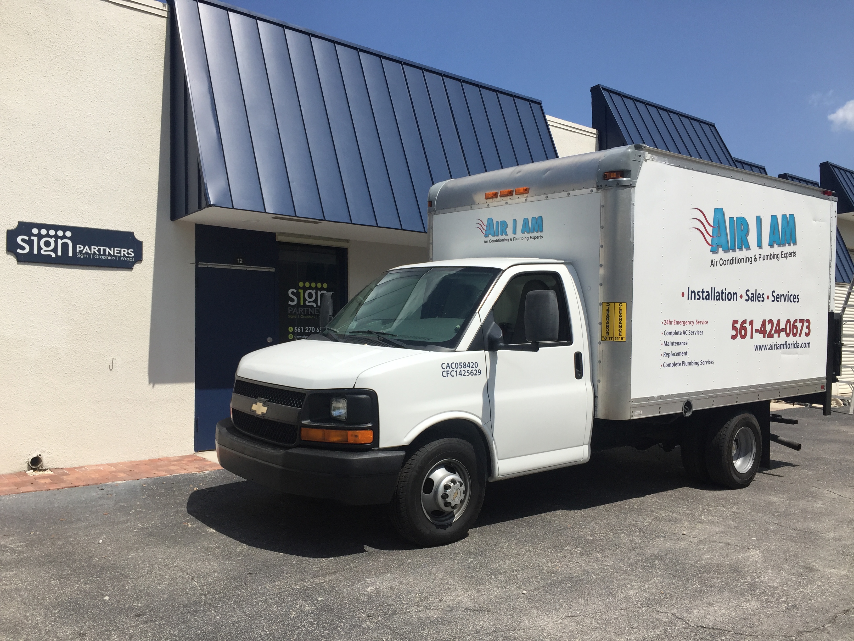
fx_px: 715
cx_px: 427
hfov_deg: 61.7
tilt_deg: +2.3
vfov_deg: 48.2
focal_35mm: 29
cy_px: 320
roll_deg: +0.9
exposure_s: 1/3049
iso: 32
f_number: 2.2
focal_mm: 4.15
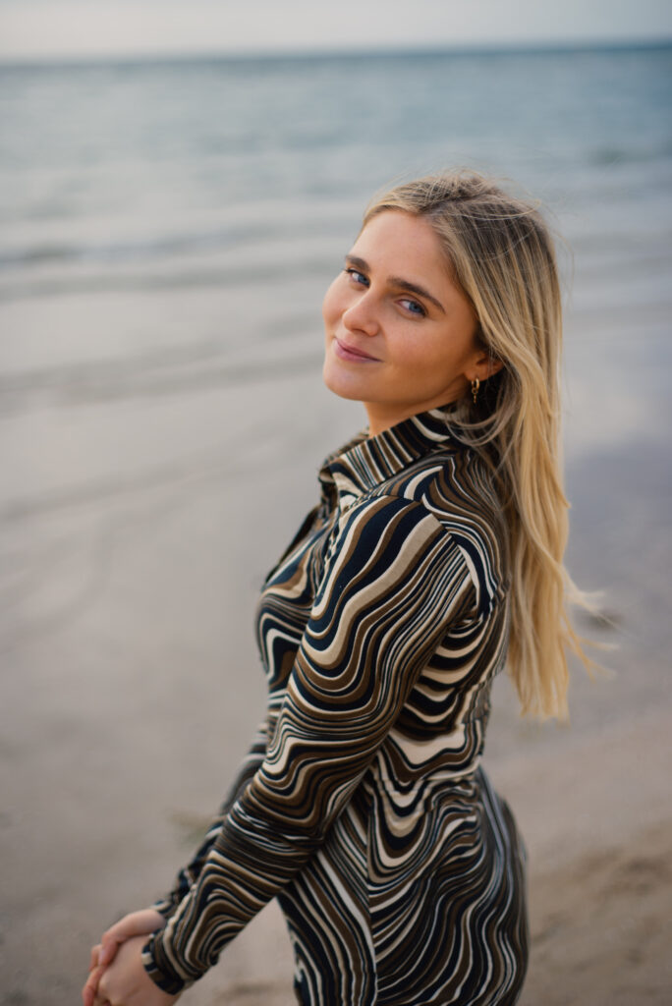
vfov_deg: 39.6
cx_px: 336
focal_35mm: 50
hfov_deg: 27.0
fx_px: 1398
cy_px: 503
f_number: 2.5
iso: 100
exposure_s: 1/4000
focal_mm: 50
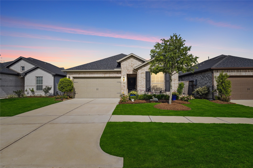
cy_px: 84
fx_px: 169
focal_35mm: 24
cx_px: 126
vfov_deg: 53.1
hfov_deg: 73.7
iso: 400
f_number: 9
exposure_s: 1/1600
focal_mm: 24
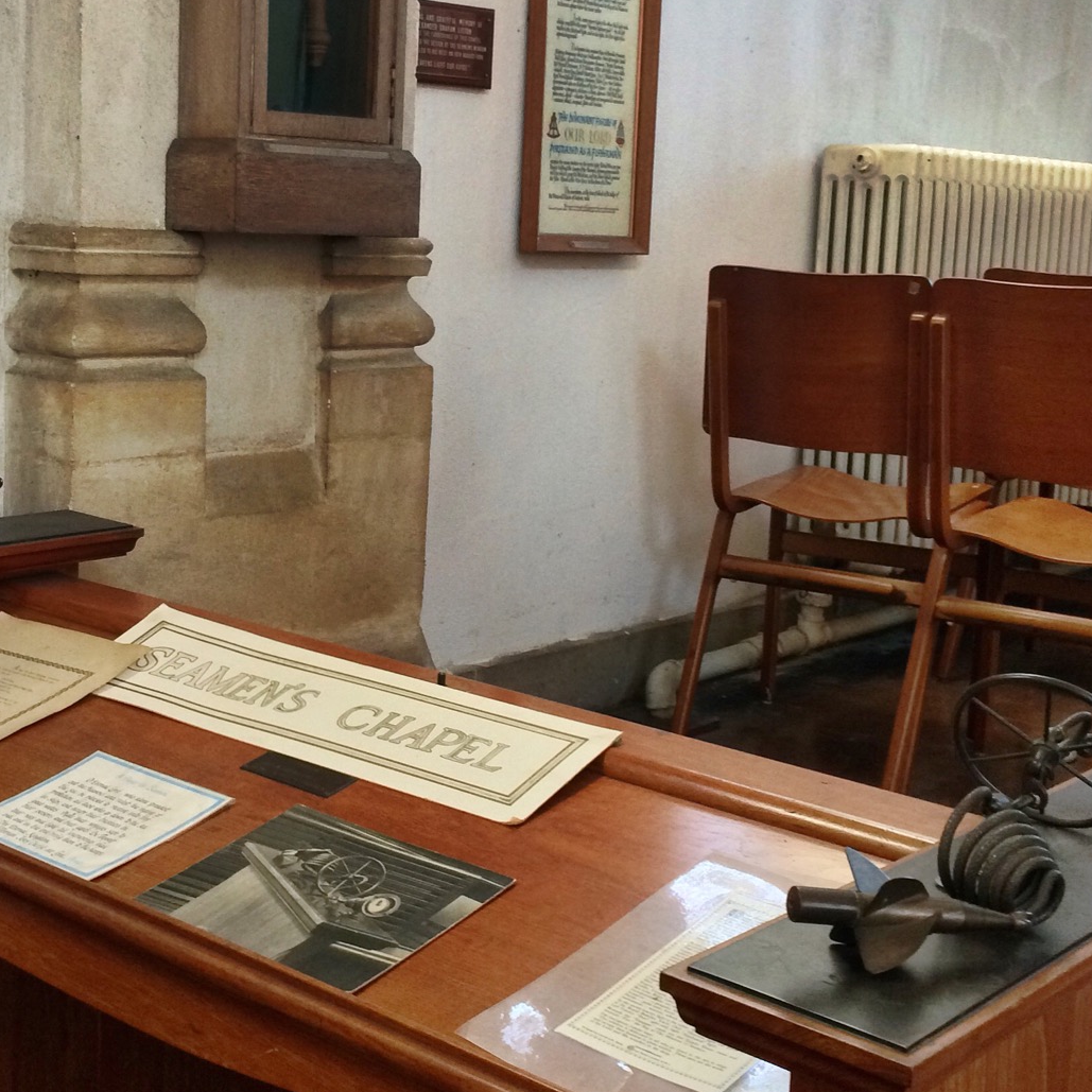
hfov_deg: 33.3
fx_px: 1820
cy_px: 497
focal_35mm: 51
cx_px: 422
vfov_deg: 33.4
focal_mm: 4.15
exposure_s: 1/33
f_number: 2.2
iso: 200
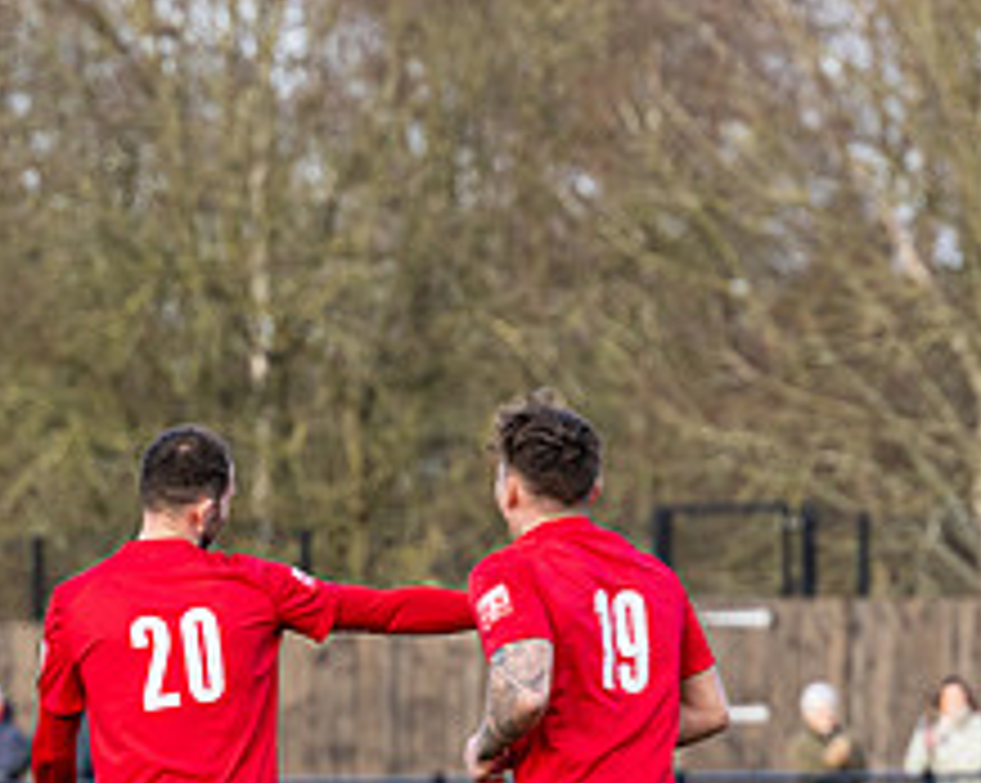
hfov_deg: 3.6
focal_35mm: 544
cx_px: 921
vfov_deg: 2.8
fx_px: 15780
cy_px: 909
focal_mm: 175
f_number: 4
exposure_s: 1/1000
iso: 400
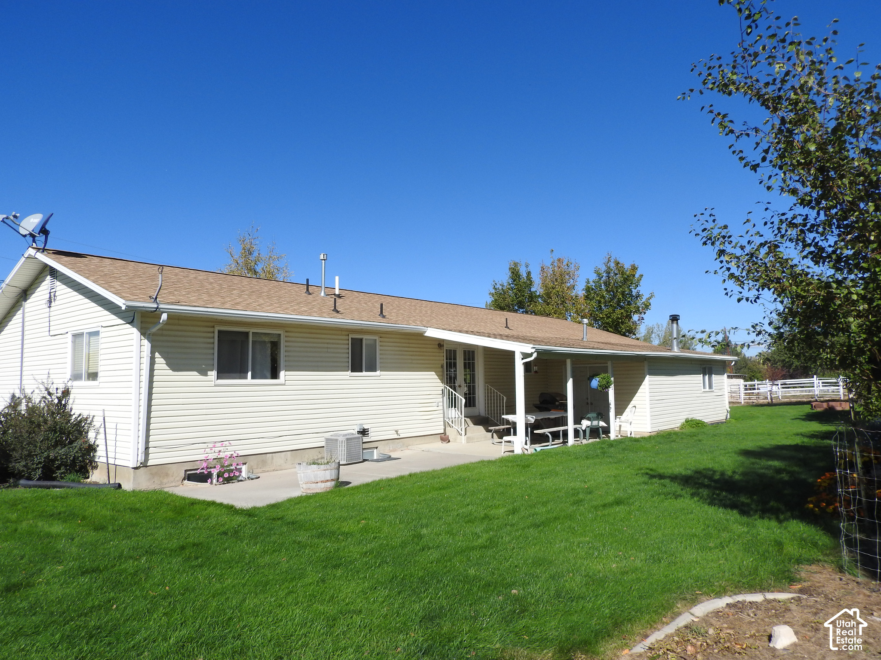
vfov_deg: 56.8
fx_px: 611
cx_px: 440
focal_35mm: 24
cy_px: 330
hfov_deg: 71.6
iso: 100
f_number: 3.8
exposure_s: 1/1600
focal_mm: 4.3
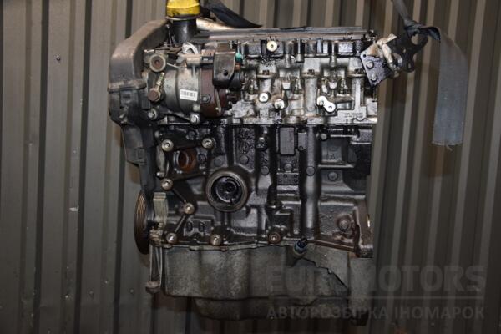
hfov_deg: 53.1
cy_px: 167
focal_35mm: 36
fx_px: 501
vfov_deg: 36.9
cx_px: 250
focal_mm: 24
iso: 800
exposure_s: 1/60
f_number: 5
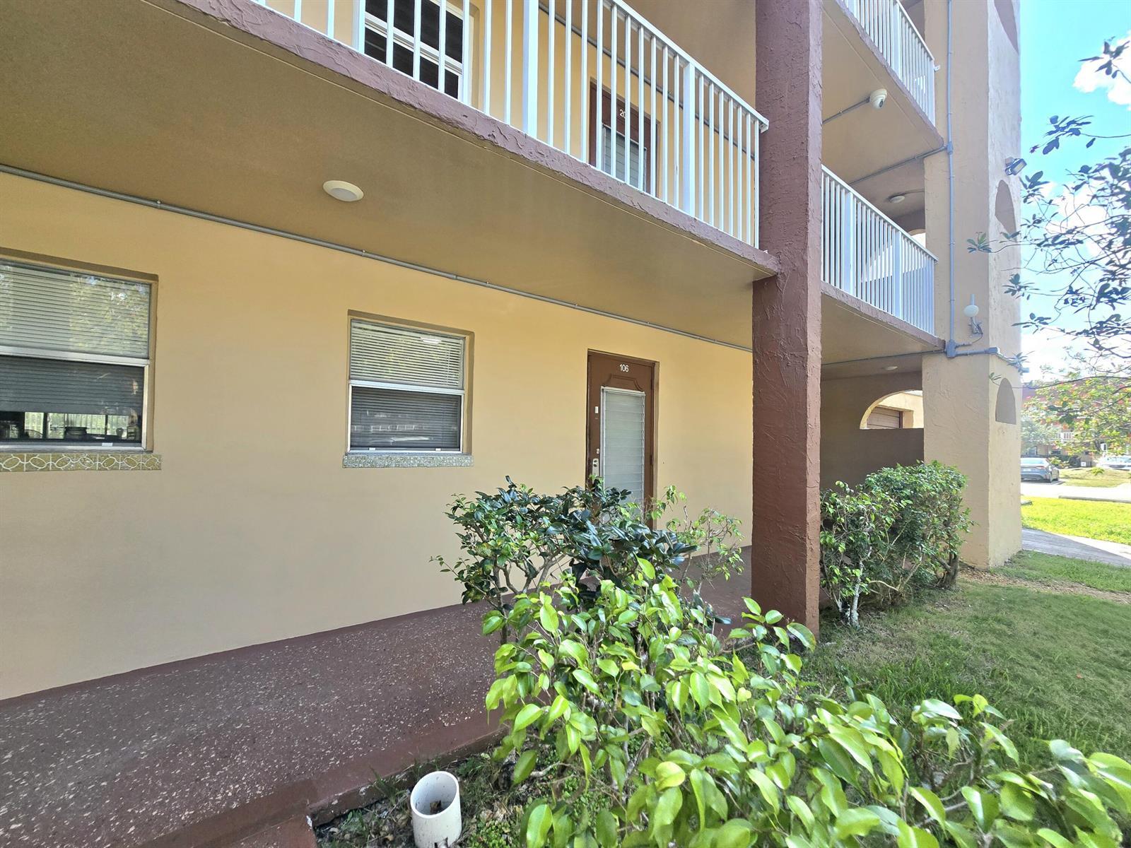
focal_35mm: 13
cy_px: 424
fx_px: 425
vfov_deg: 89.9
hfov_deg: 106.2
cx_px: 566
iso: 80
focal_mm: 2.2
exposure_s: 1/769
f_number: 2.2
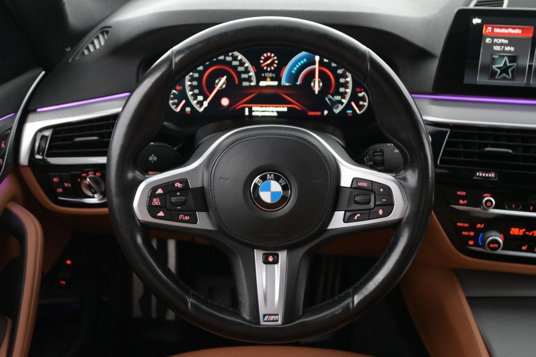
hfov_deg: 43.6
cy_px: 178
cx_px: 268
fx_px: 670
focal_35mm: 45
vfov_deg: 29.9
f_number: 4.8
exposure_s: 1/50
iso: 5600
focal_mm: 30
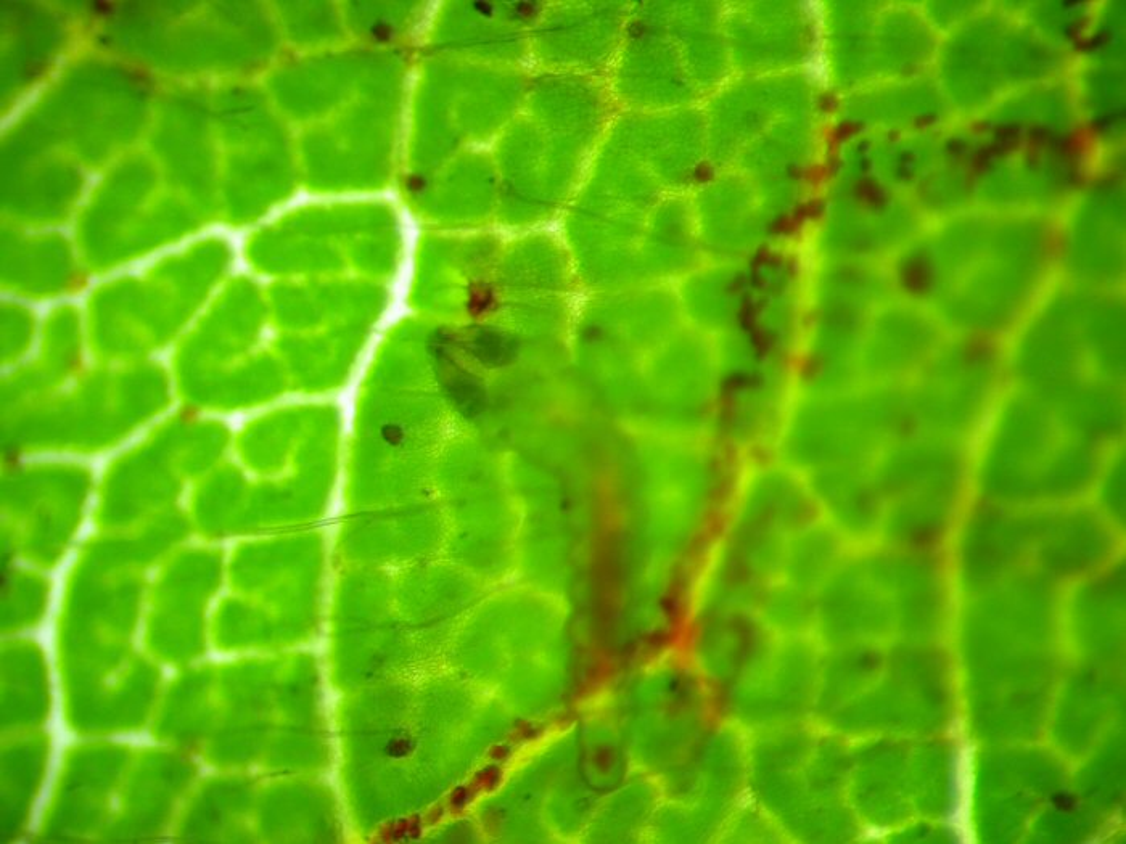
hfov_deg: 25.0
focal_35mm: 78
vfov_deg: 18.9
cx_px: 563
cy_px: 422
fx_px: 2537
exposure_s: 1/4
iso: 100
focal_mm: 16.2
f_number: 3.5
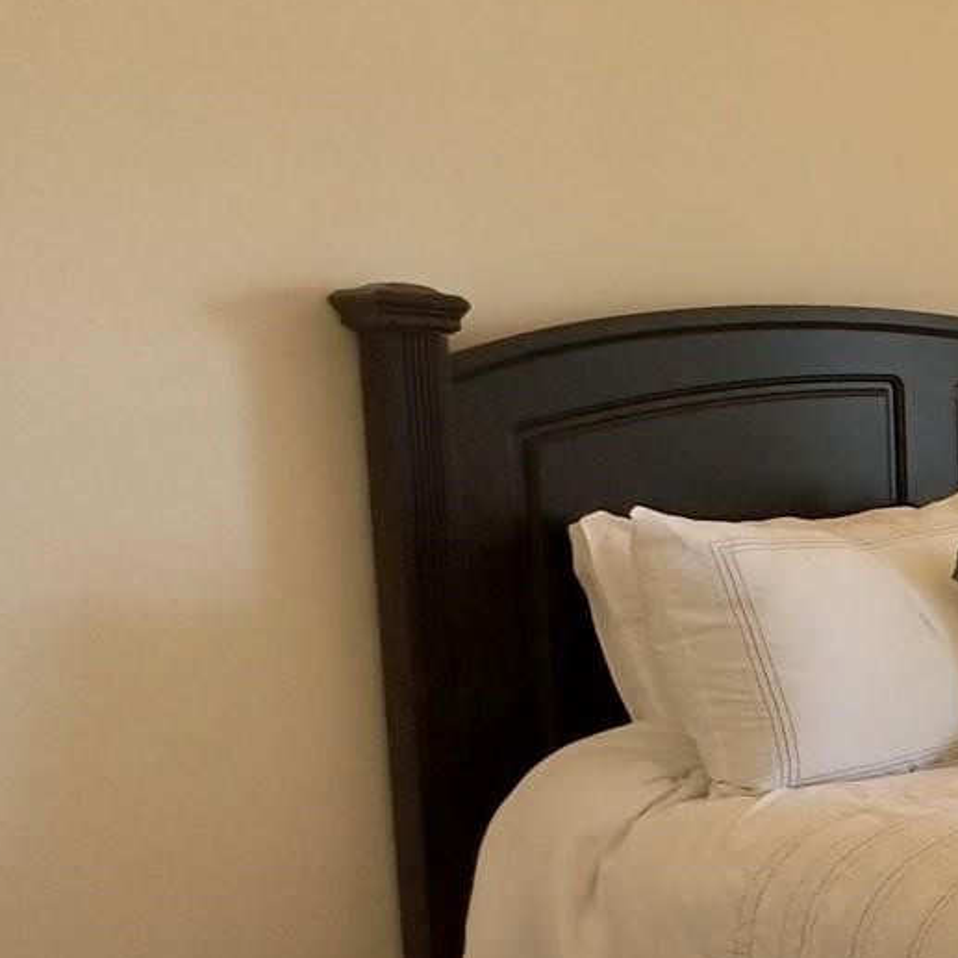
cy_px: 658
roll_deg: -1.4
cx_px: 1631
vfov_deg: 34.3
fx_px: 1534
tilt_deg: -8.4
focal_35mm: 49
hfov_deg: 23.1
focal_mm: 2.22
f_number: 2.2
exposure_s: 1/120
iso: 250
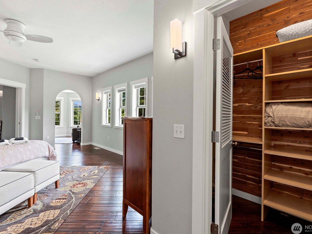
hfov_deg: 91.0
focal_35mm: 17
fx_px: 153
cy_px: 114
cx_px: 160
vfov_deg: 74.7
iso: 200
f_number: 8
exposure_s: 1/8
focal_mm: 15
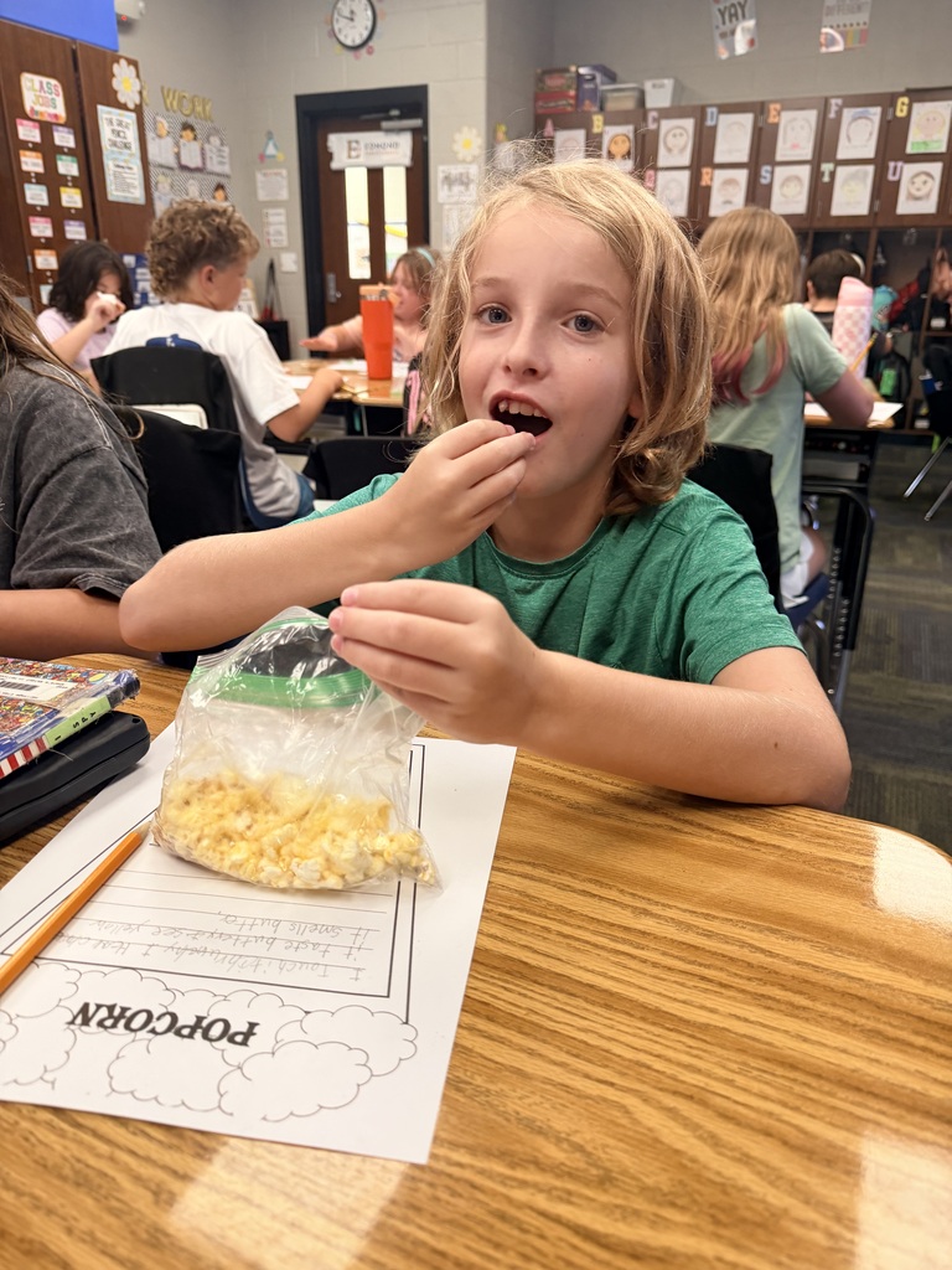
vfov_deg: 71.6
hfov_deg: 56.8
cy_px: 635
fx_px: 880
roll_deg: -0.5
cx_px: 476
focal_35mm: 24
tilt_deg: -21.2
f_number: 1.78
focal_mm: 6.76
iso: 250
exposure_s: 1/60
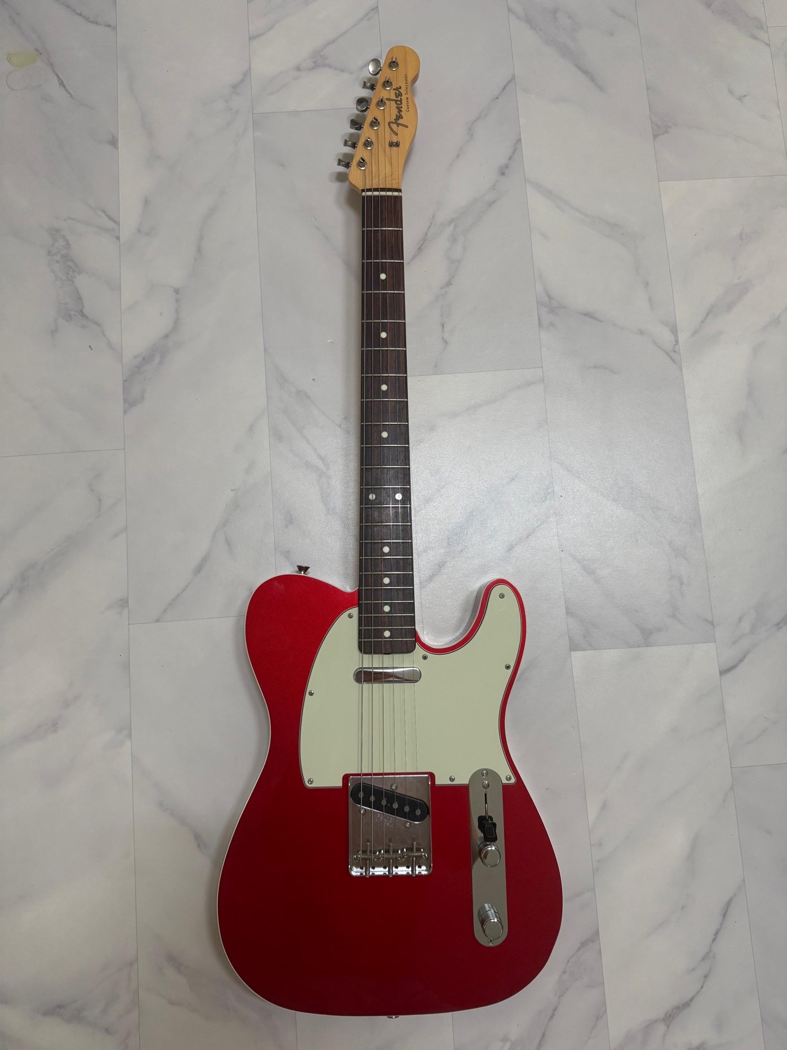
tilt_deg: -82.7
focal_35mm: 24
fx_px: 728
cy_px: 525
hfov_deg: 56.8
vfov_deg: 71.6
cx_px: 394
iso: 200
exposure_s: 1/120
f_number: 1.78
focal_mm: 6.76
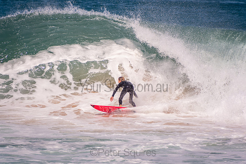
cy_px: 82
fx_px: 4101
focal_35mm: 600
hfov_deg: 3.4
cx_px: 123
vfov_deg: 2.3
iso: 140
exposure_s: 1/1250
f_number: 5.6
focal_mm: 400
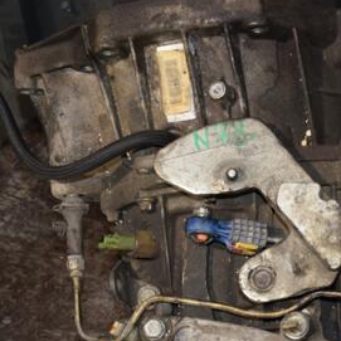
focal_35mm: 99
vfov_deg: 17.5
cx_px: 257
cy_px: 238
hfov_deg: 17.5
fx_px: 1103
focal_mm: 35
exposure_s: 1/60
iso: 800
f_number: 5
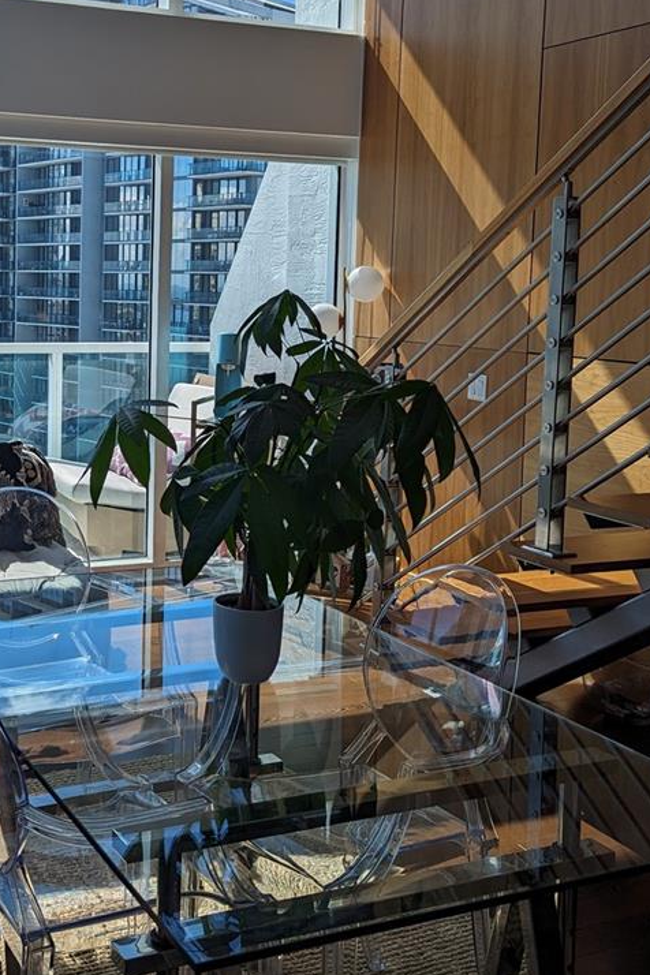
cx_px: 58
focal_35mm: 42
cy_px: 348
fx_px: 1137
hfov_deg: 30.4
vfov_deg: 45.9
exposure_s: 1/2513
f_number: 1.85
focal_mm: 6.81
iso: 44
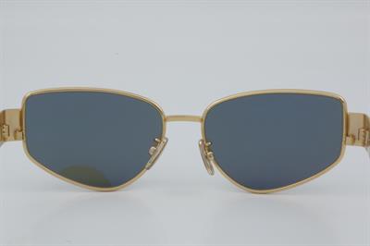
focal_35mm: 82
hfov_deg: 24.6
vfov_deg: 16.5
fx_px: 847
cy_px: 123
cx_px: 185
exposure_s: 1/4
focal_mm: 55
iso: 100
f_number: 32
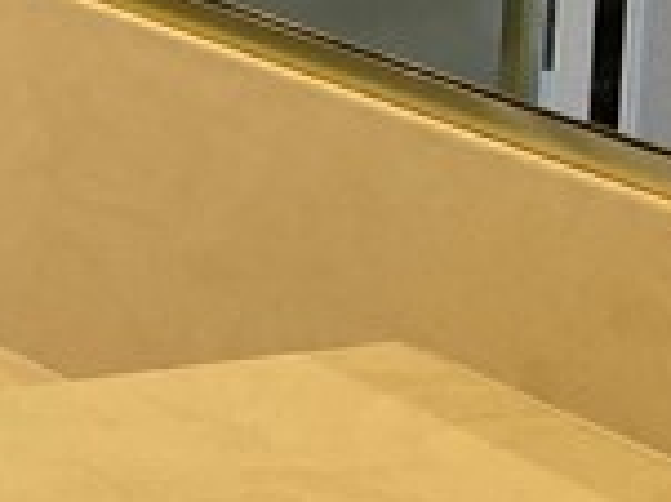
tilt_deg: -3.7
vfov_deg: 7.8
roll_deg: -2.0
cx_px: -1395
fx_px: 3409
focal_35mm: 176
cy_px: -684
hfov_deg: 9.0
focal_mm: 5.1
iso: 40
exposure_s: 1/120
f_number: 1.6
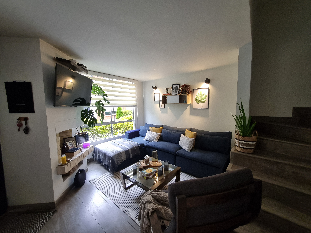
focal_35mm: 13
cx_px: 156
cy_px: 116
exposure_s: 1/60
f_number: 2.2
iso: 200
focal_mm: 1.74
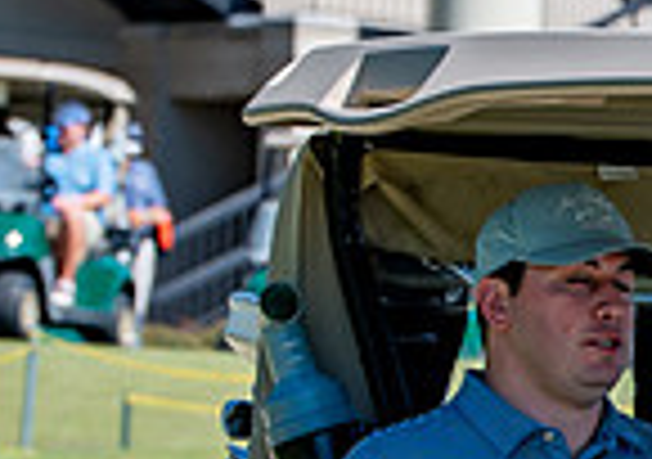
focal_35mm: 629
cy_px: 462
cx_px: 1600
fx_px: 11588
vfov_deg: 2.3
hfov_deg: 3.2
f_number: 5
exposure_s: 1/640
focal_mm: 112
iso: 125
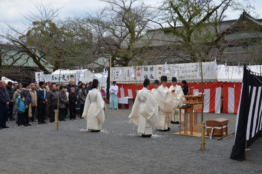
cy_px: 87
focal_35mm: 39
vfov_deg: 34.1
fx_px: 283
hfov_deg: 49.6
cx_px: 131
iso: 200
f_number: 5.6
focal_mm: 26
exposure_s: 1/125
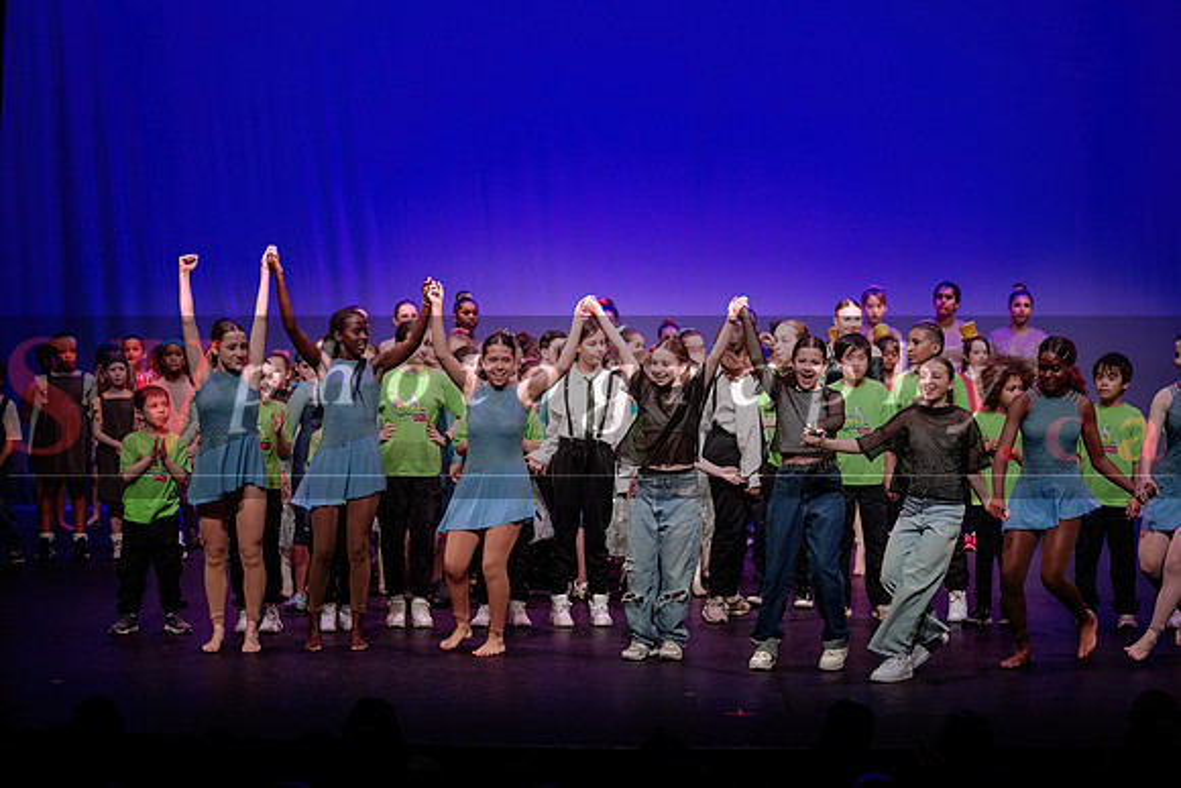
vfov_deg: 13.7
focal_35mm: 100
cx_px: 590
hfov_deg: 20.4
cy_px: 394
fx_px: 3281
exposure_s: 1/640
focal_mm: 100
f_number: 2.8
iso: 1000
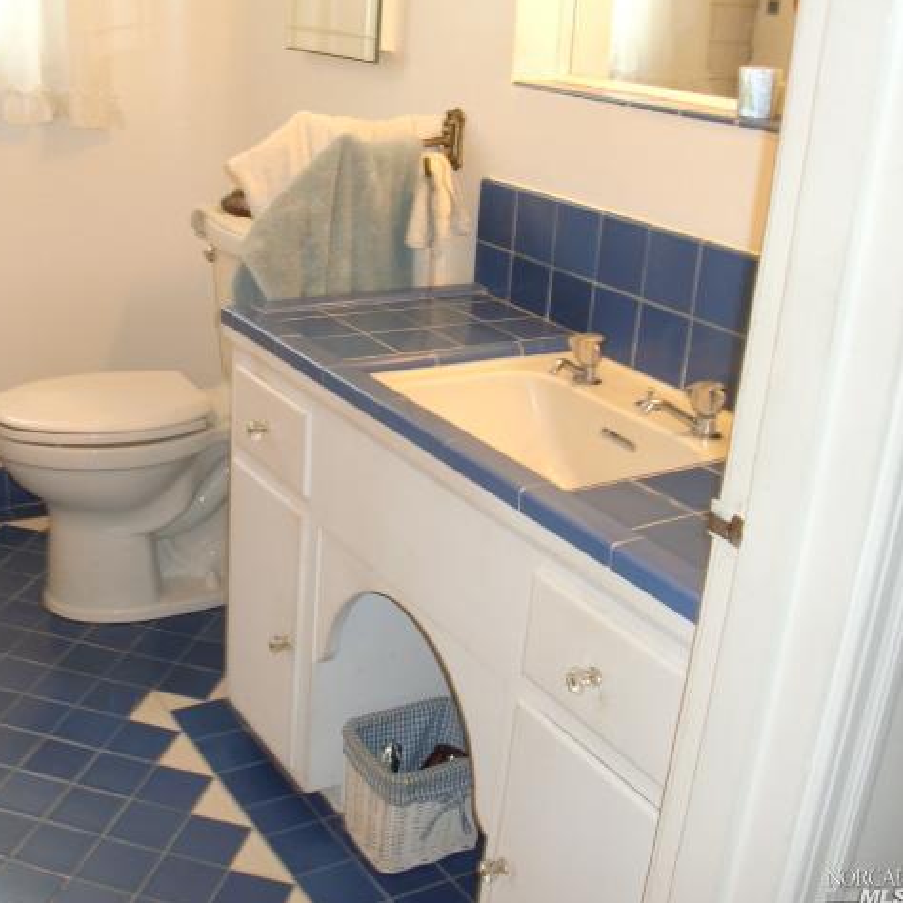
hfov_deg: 38.8
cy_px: 450
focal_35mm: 43
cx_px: 312
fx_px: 1269
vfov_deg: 39.2
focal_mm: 6.3
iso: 200
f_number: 2.8
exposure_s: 1/60
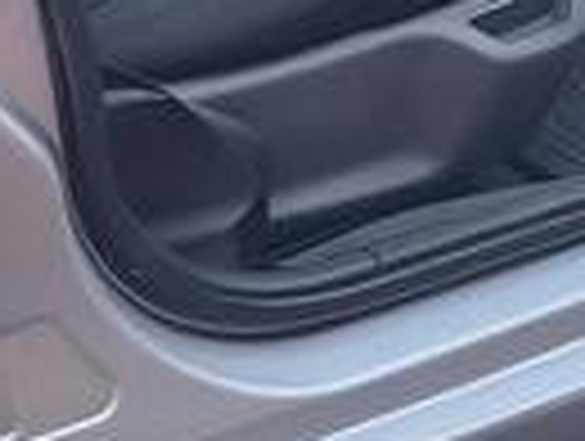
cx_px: 864
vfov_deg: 11.4
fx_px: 1947
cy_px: -502
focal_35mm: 115
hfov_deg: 15.8
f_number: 1.8
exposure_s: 1/40
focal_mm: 5.54
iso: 80
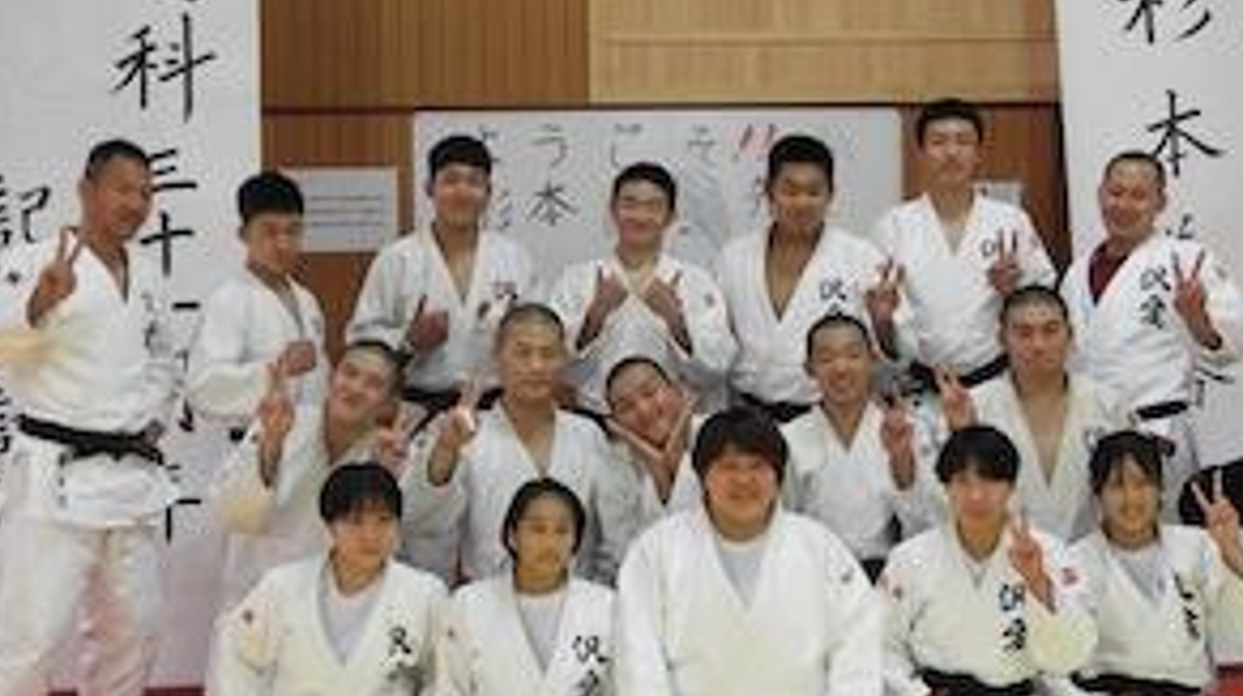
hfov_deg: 34.9
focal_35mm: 60
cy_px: 320
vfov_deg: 20.0
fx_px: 1976
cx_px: 688
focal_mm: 7.2
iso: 400
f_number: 3.8
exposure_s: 1/25
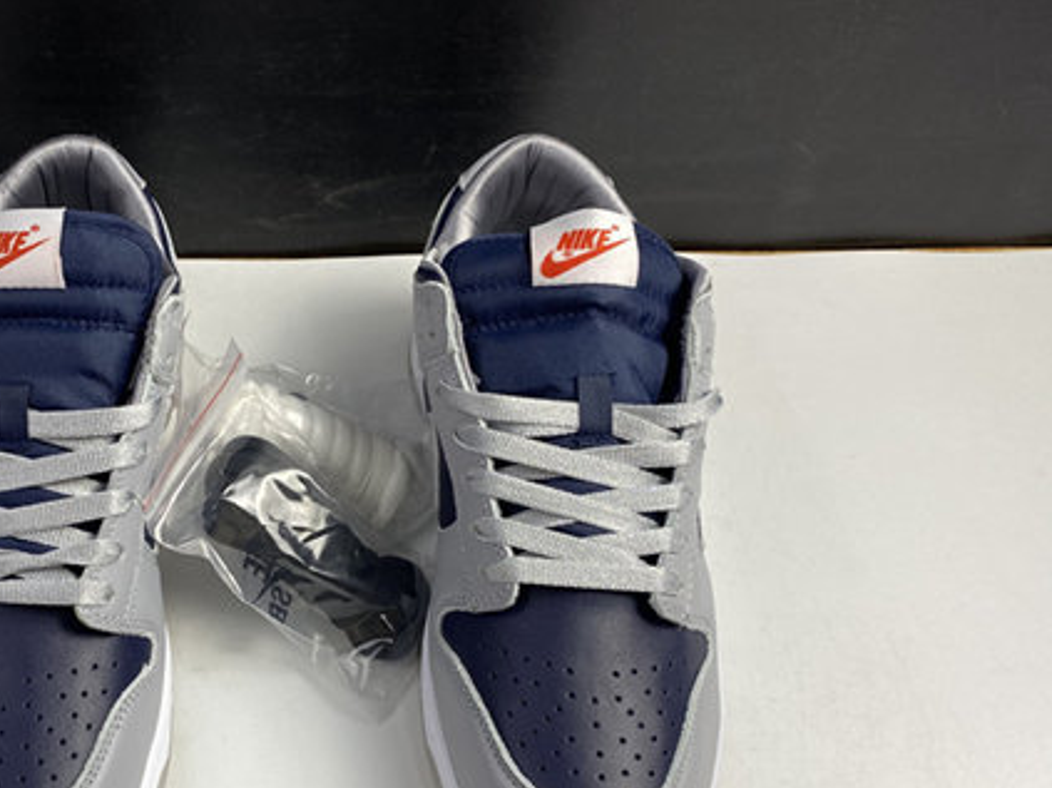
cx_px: 274
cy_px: 568
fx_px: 1306
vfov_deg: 33.1
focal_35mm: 43
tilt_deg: -52.1
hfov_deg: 42.6
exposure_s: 1/100
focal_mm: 4.25
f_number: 1.8
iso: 32
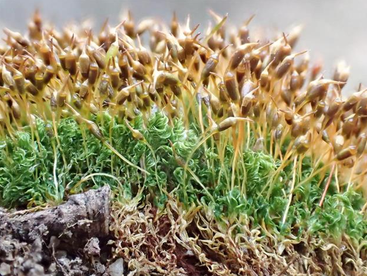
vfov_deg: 30.9
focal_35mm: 47
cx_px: 184
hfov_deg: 40.4
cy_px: 140
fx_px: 498
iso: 800
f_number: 4.5
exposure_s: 1/125
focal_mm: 8.41
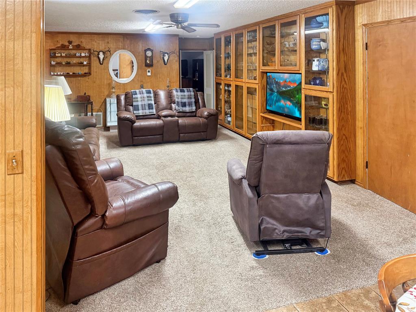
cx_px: 208
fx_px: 288
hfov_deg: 71.6
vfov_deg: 56.8
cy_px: 156
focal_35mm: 24
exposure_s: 1/60
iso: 500
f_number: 1.78
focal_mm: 6.76
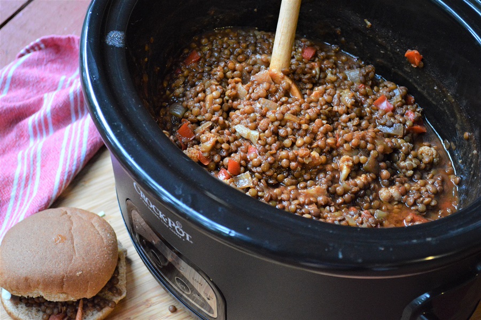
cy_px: 160
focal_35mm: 66
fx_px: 881
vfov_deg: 20.6
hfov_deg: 30.5
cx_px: 240
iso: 3200
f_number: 5.3
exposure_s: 1/13
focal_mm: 44
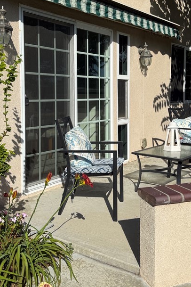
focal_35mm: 42
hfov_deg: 31.9
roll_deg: -0.3
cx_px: 88
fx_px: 334
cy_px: 109
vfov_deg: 46.0
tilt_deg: -3.5
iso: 80
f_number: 1.78
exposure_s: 1/8130
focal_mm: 6.76
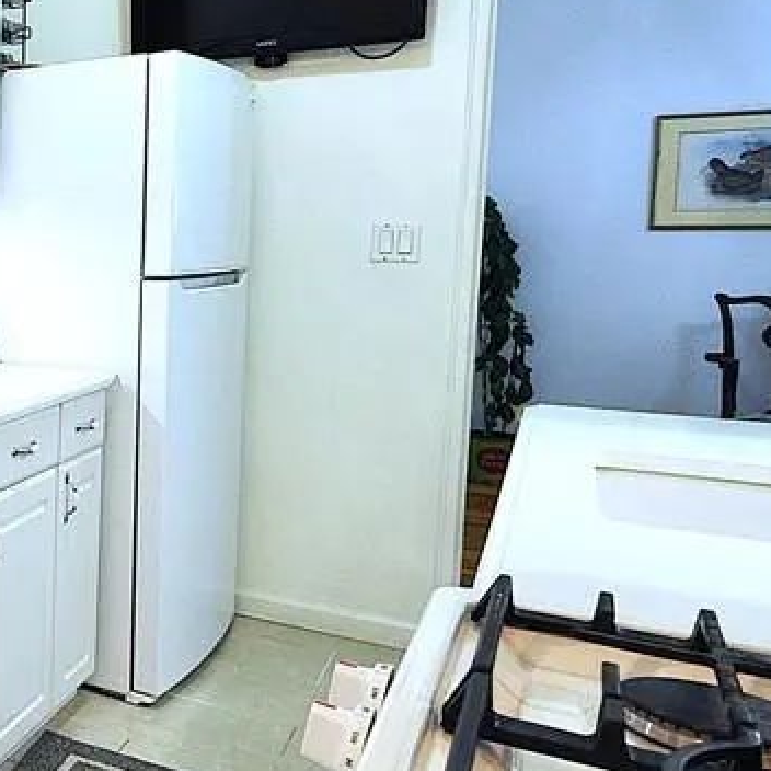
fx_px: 932
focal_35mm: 37
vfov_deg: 44.6
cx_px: -291
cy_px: 296
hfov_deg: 31.4
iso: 450
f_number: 4
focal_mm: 10
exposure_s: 1/60
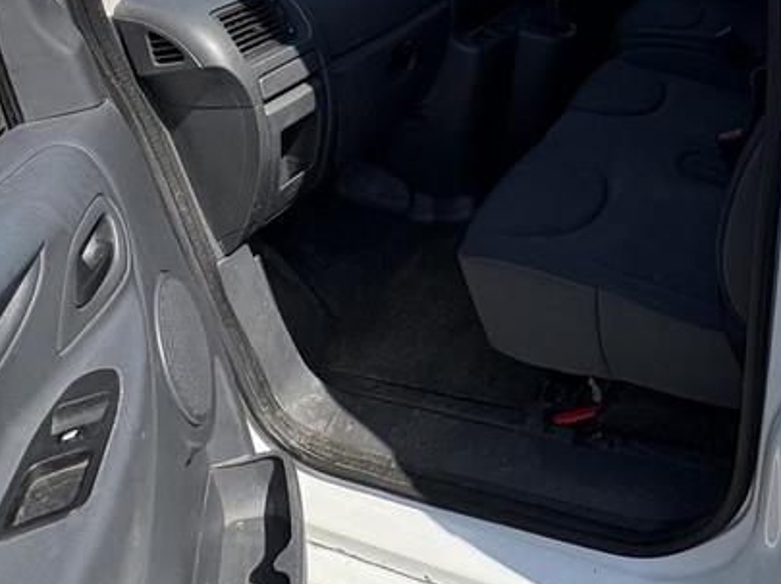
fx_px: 699
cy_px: 8
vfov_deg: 40.2
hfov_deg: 54.9
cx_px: 607
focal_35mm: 31
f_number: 2.2
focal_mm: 2.22
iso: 50
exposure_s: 1/1160
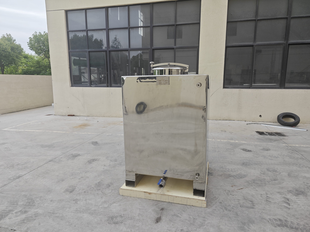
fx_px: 206
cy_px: 116
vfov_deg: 58.9
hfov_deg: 73.9
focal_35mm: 23
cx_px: 155
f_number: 1.8
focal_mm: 5.43
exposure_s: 1/586
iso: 50
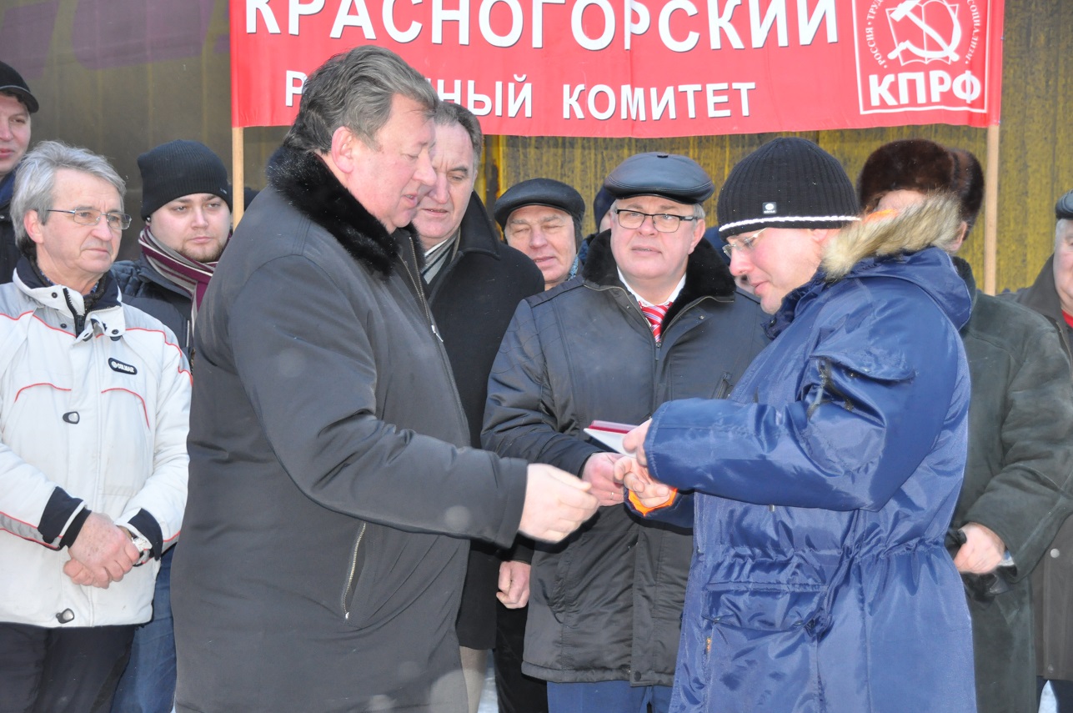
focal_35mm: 93
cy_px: 356
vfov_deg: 14.7
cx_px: 536
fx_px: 2769
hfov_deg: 21.9
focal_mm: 62
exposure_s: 1/60
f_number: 4.8
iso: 800
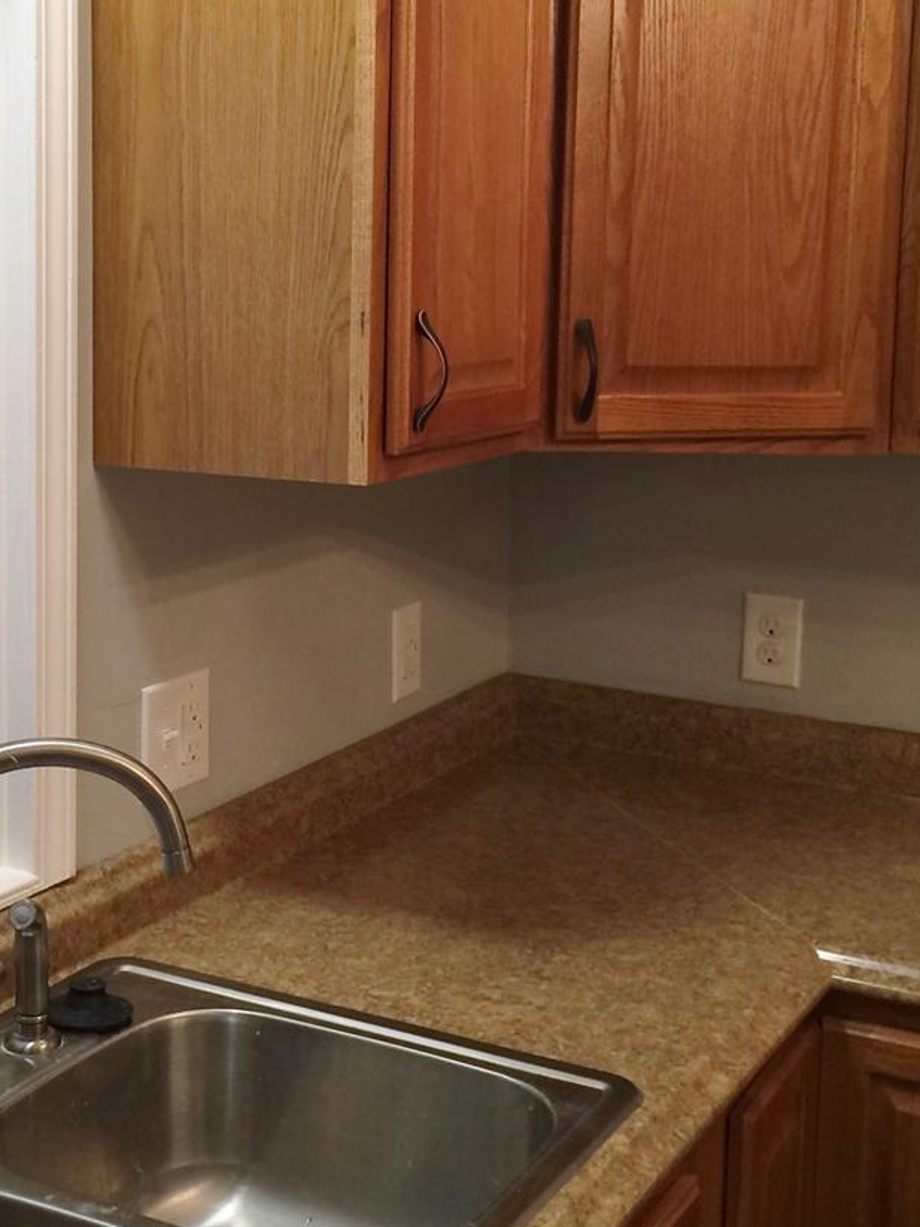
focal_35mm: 56
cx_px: 274
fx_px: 1985
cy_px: 474
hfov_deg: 25.9
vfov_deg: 34.2
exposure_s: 1/30
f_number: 2.2
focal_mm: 4.12
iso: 80
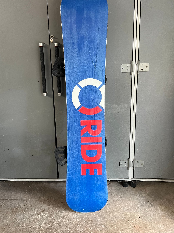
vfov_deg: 61.5
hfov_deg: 48.2
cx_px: 88
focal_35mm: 29
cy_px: 103
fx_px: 194
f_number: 1.5
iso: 250
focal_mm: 5.7
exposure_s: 1/60
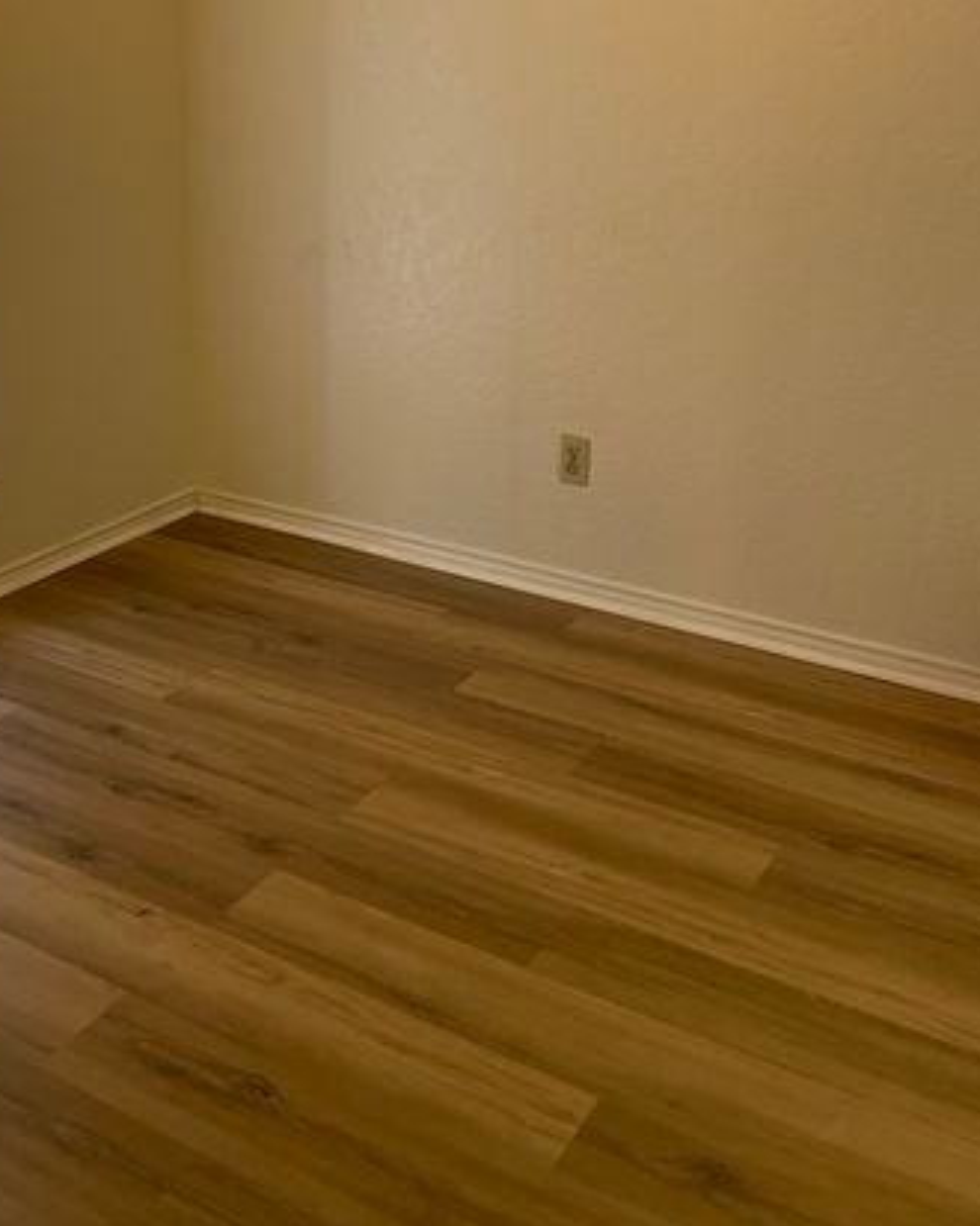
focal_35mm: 41
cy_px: 322
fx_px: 1488
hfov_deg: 36.1
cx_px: 318
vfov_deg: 43.5
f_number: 1.6
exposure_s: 1/60
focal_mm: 4.2
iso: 64
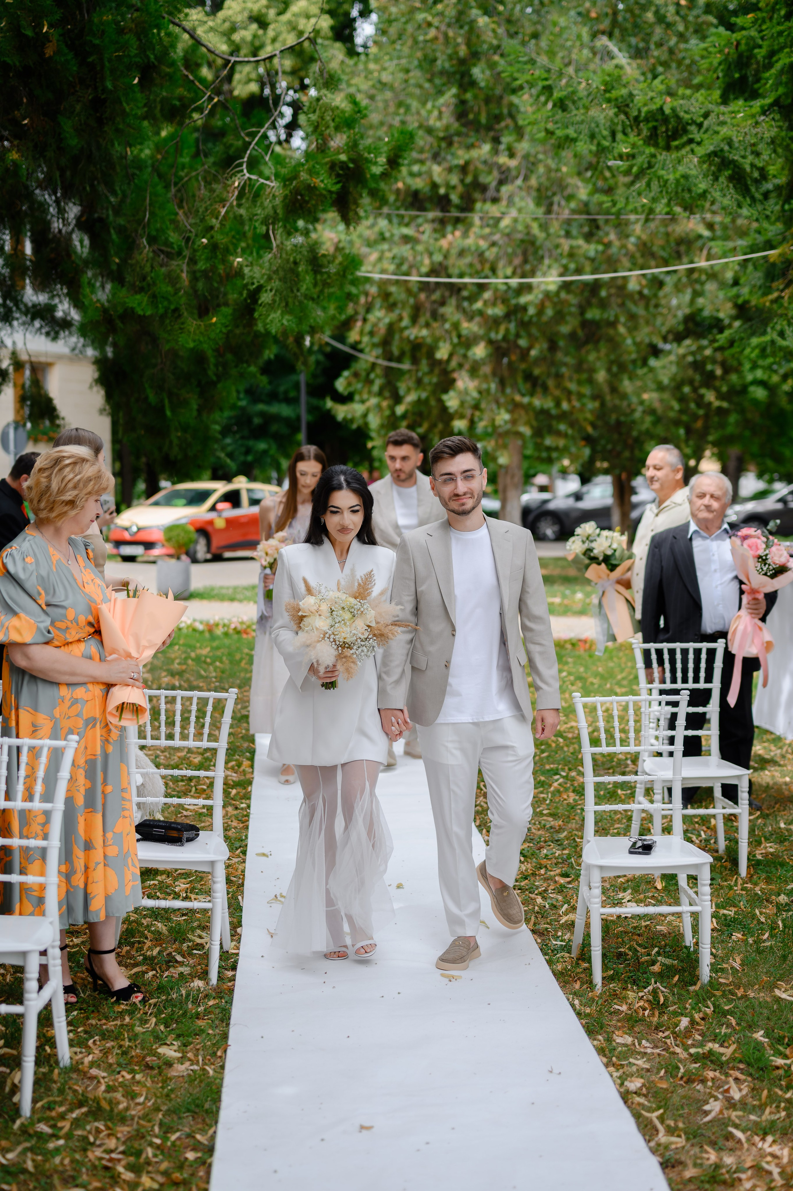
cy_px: 596
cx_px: 396
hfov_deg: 27.0
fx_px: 1654
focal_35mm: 50
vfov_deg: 39.6
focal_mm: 50
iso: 100
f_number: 2.2
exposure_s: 1/800
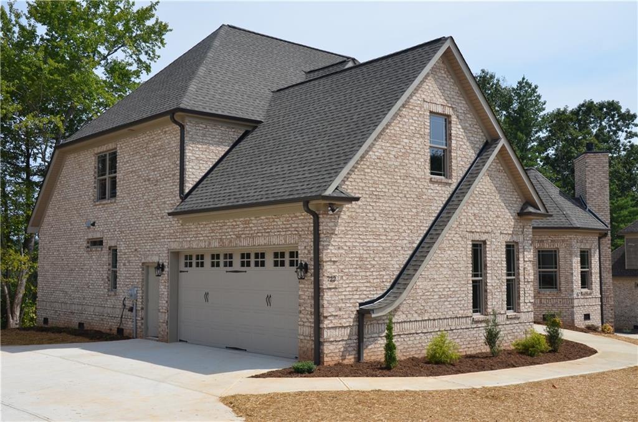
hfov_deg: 49.7
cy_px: 211
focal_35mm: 39
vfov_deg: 34.0
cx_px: 319
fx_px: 689
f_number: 8
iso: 100
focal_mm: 26
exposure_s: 1/250
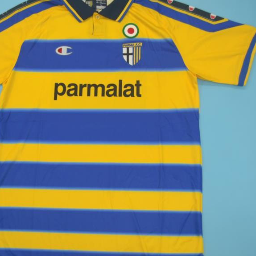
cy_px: 132
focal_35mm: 48
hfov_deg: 35.2
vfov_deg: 35.4
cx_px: 95
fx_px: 402
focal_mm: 20
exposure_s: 1/125
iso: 200
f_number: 3.8
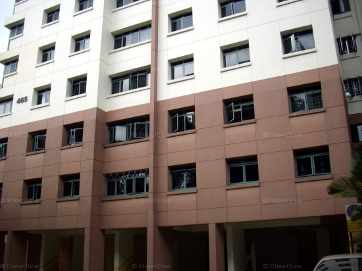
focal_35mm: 37
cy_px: 136
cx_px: 181
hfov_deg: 50.2
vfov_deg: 38.6
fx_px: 387
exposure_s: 1/125
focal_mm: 6.2
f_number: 2.8
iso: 80
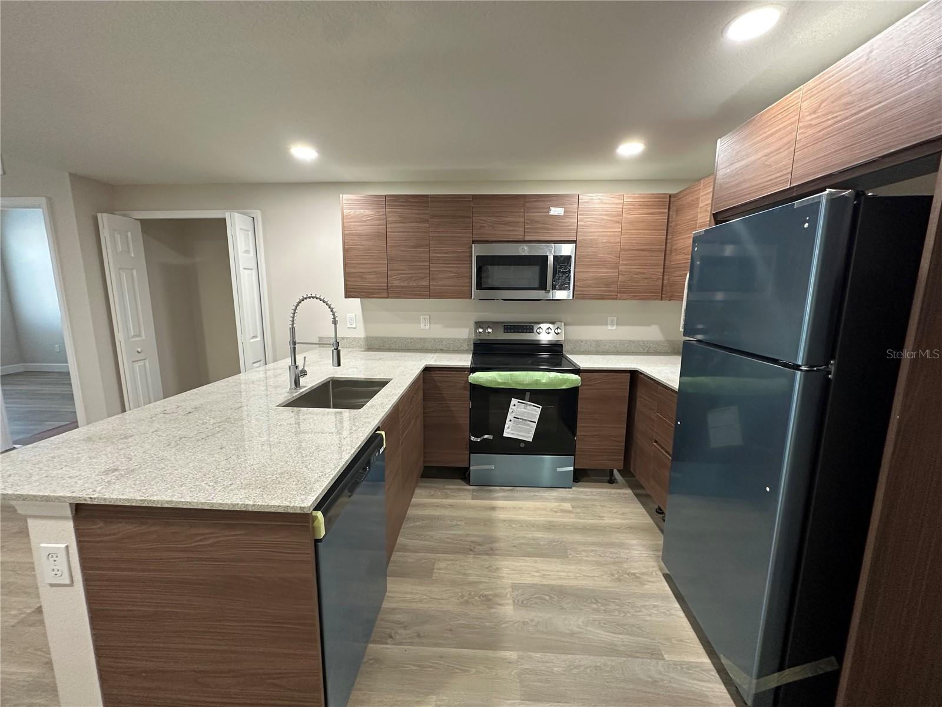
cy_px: 354
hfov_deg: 102.1
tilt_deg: -9.7
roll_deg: -0.1
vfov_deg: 85.7
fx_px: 381
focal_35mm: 14
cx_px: 471
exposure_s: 1/60
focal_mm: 2.22
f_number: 2.2
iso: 250
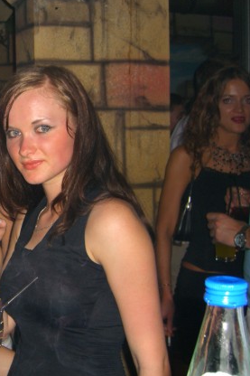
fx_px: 594
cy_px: 183
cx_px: -11
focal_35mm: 57
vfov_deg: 35.1
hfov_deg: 22.7
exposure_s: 1/60
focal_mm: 7.9
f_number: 2.8
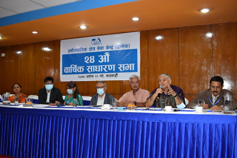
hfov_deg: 55.1
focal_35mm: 34
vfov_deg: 38.3
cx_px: 118
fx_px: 227
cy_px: 79
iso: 800
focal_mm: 23
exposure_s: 1/80
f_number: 4.5
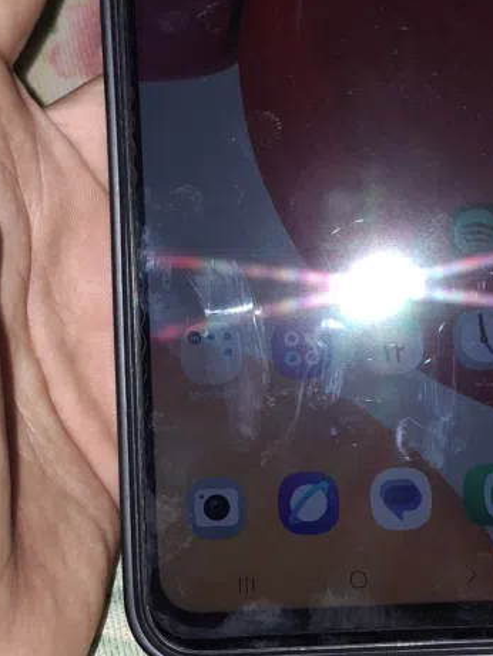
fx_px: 1405
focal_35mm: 74
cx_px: 375
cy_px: 238
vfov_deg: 26.2
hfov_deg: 19.8
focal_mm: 4.69
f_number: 1.8
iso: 25
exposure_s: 1/25
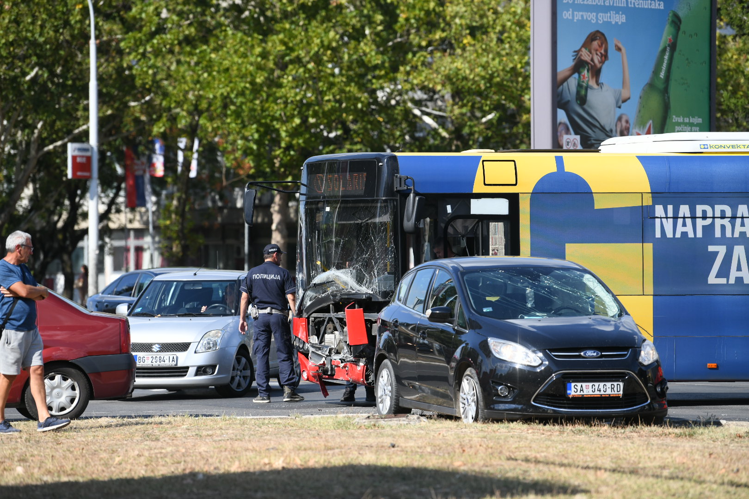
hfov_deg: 10.3
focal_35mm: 200
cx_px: 374
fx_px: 4161
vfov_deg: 6.9
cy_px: 250
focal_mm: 200
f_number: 4
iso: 800
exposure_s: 1/6400
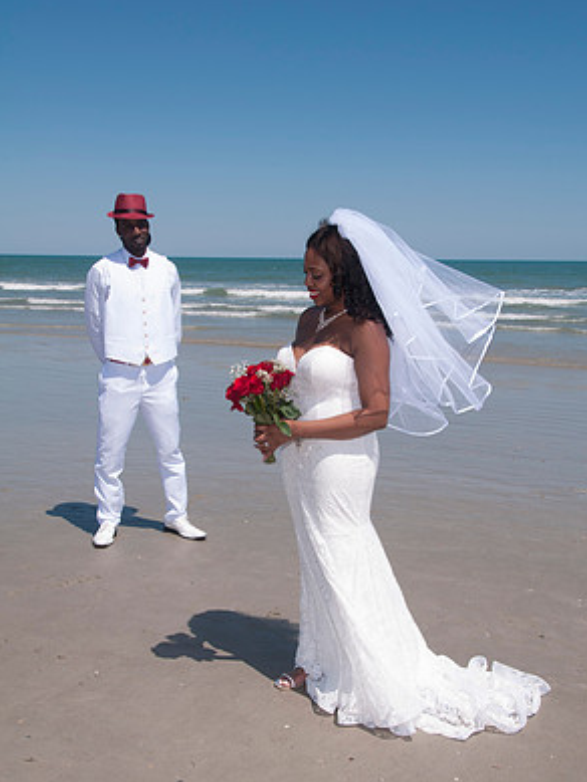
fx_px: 904
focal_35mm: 40
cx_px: 299
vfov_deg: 46.7
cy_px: 432
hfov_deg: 36.0
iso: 100
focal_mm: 24
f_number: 11
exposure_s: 1/250
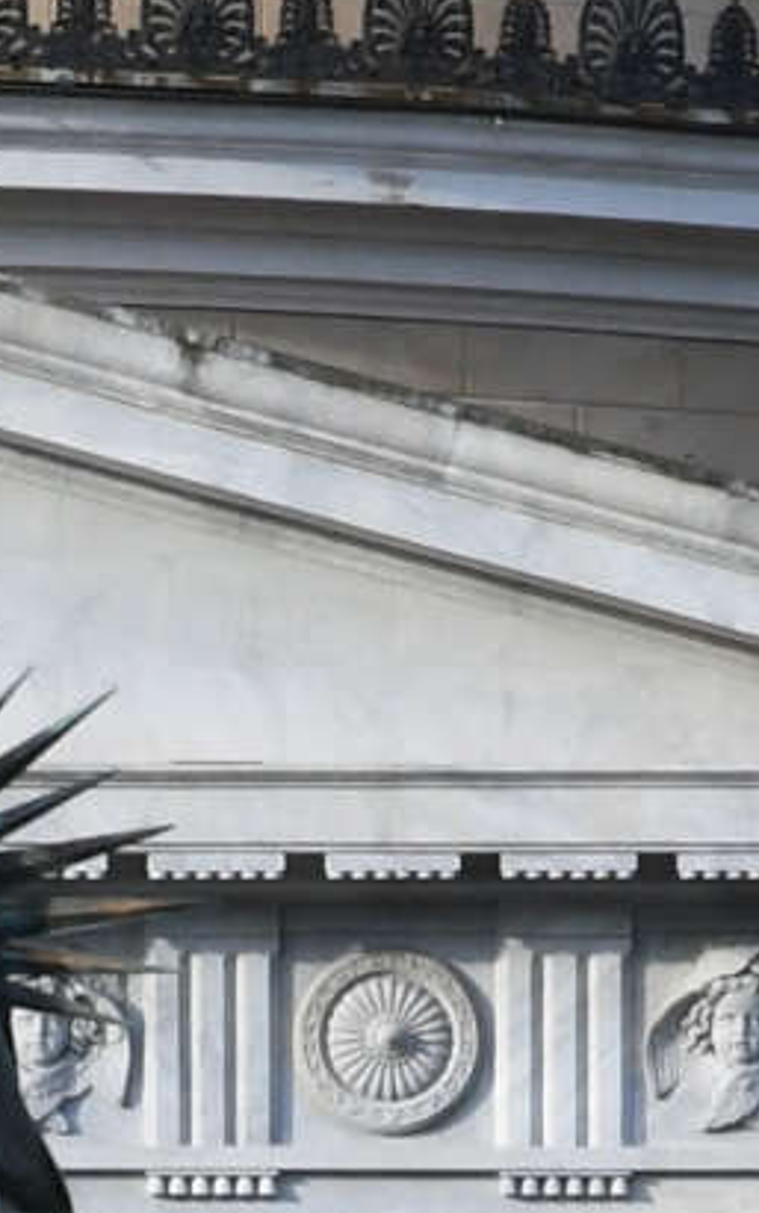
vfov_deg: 2.2
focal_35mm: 945
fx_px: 31265
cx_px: -446
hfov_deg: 1.4
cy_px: 1859
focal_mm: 85
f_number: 7.1
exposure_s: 1/500
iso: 400
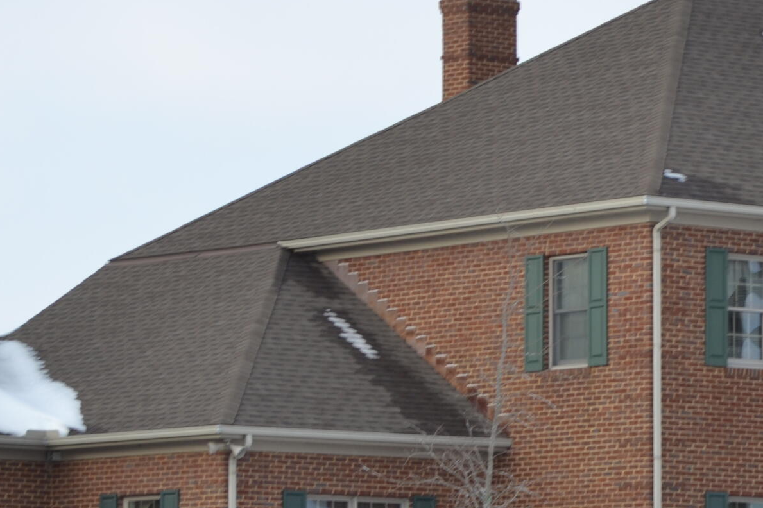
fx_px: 5615
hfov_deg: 7.8
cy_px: 403
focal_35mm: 265
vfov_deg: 5.2
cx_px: 474
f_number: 8
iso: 100
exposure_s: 1/200
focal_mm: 70
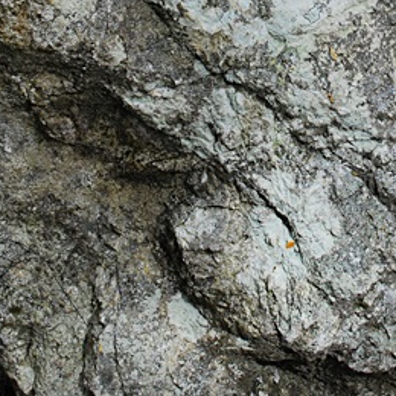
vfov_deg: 12.5
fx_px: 1777
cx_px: 273
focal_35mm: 137
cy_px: -9
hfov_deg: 12.7
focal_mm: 35
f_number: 8
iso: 400
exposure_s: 1/250
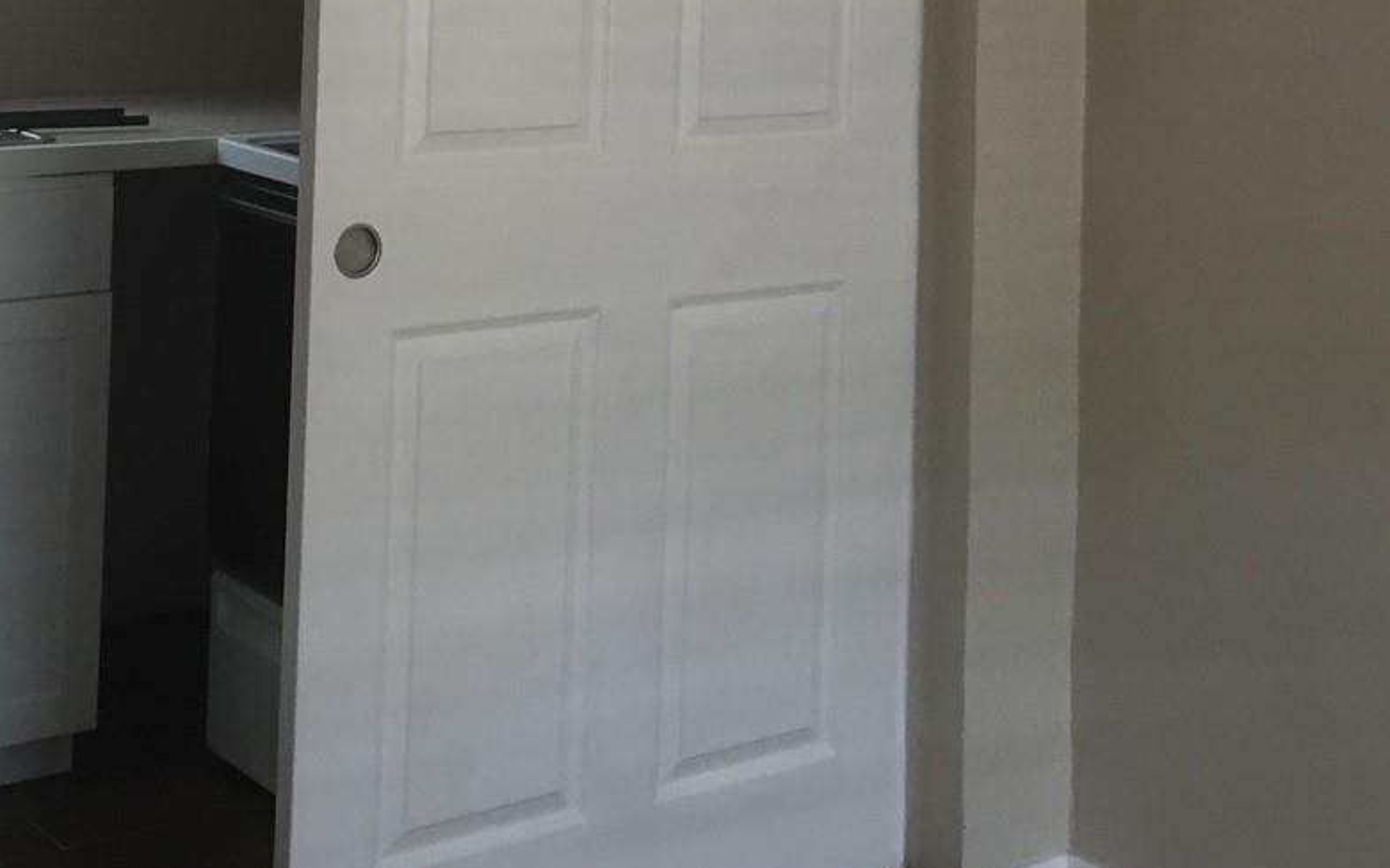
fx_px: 2386
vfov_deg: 19.5
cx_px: 610
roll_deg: -3.1
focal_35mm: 63
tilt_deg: +0.4
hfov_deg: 32.4
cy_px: -144
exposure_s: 1/30
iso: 50
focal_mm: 4.15
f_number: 2.2
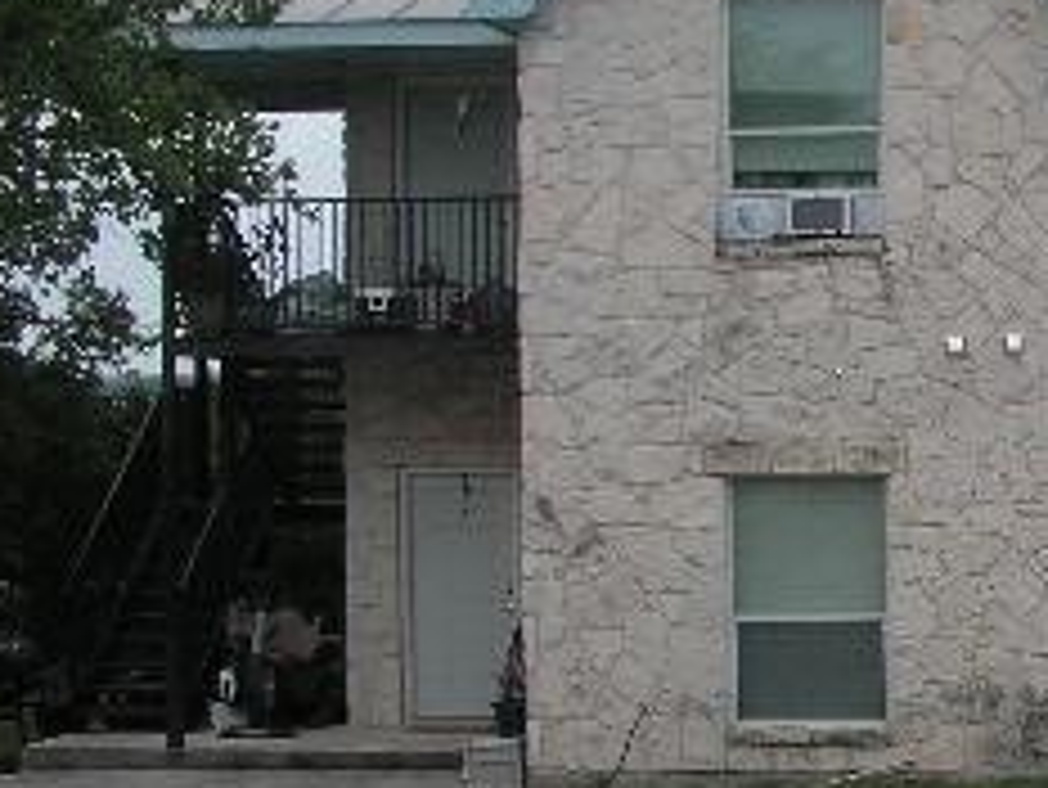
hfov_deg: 18.5
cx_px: 1354
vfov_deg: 14.9
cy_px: 473
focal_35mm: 99
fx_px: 2999
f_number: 4.8
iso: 50
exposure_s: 1/400
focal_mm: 6
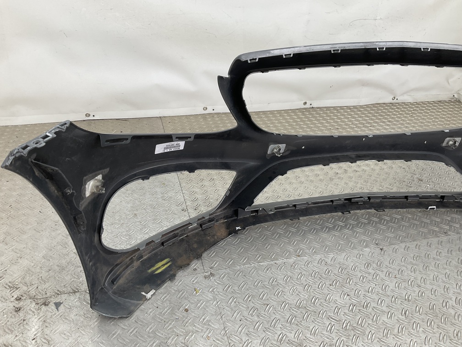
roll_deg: -9.7
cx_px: 231
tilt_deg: -29.6
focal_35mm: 29
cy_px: 174
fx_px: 387
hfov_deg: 61.7
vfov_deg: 48.2
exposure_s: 1/120
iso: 25
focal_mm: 3
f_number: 1.8
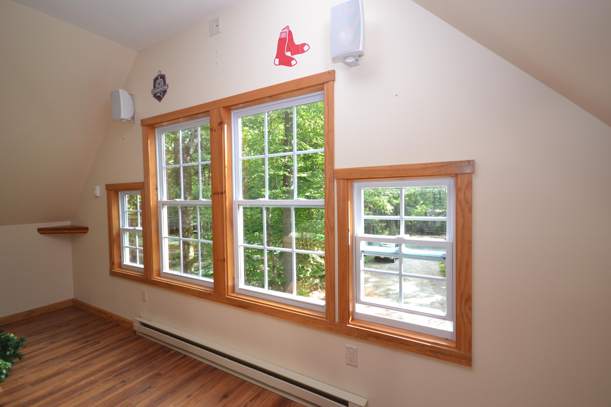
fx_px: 280
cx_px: 306
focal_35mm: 16
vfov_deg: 72.1
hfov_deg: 95.0
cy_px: 204
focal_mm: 11
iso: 400
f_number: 4.5
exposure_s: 1/80
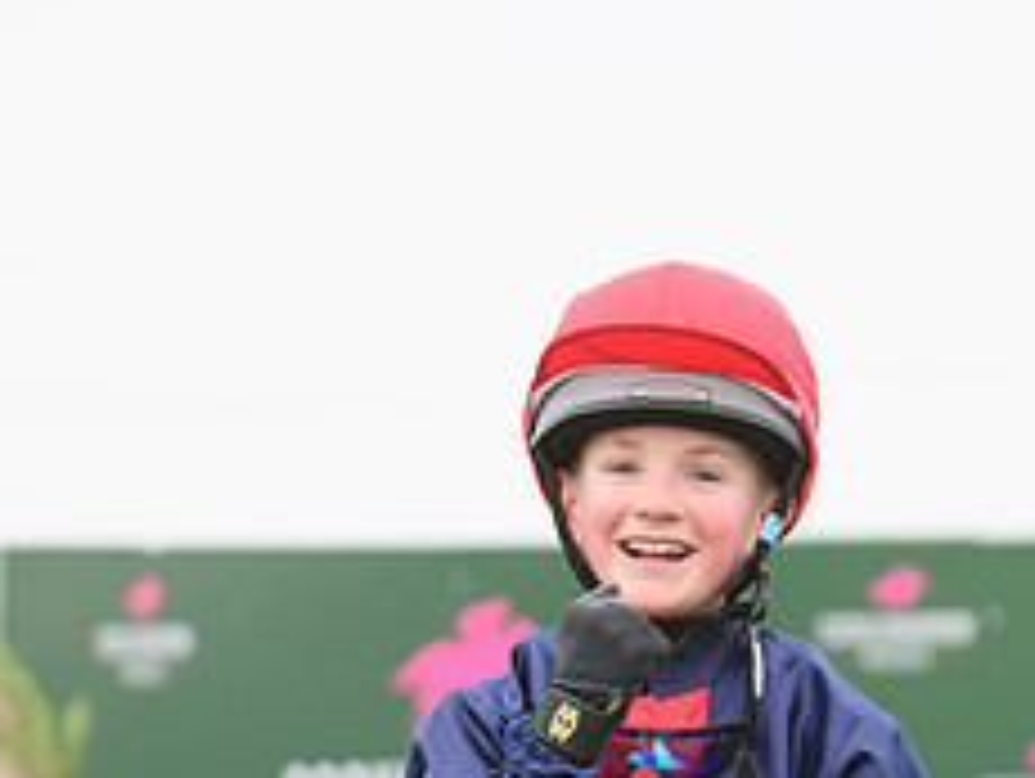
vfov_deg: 3.6
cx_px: 691
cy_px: 1007
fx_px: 12242
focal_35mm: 409
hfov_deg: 4.8
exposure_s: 1/400
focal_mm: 145
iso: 1250
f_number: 5
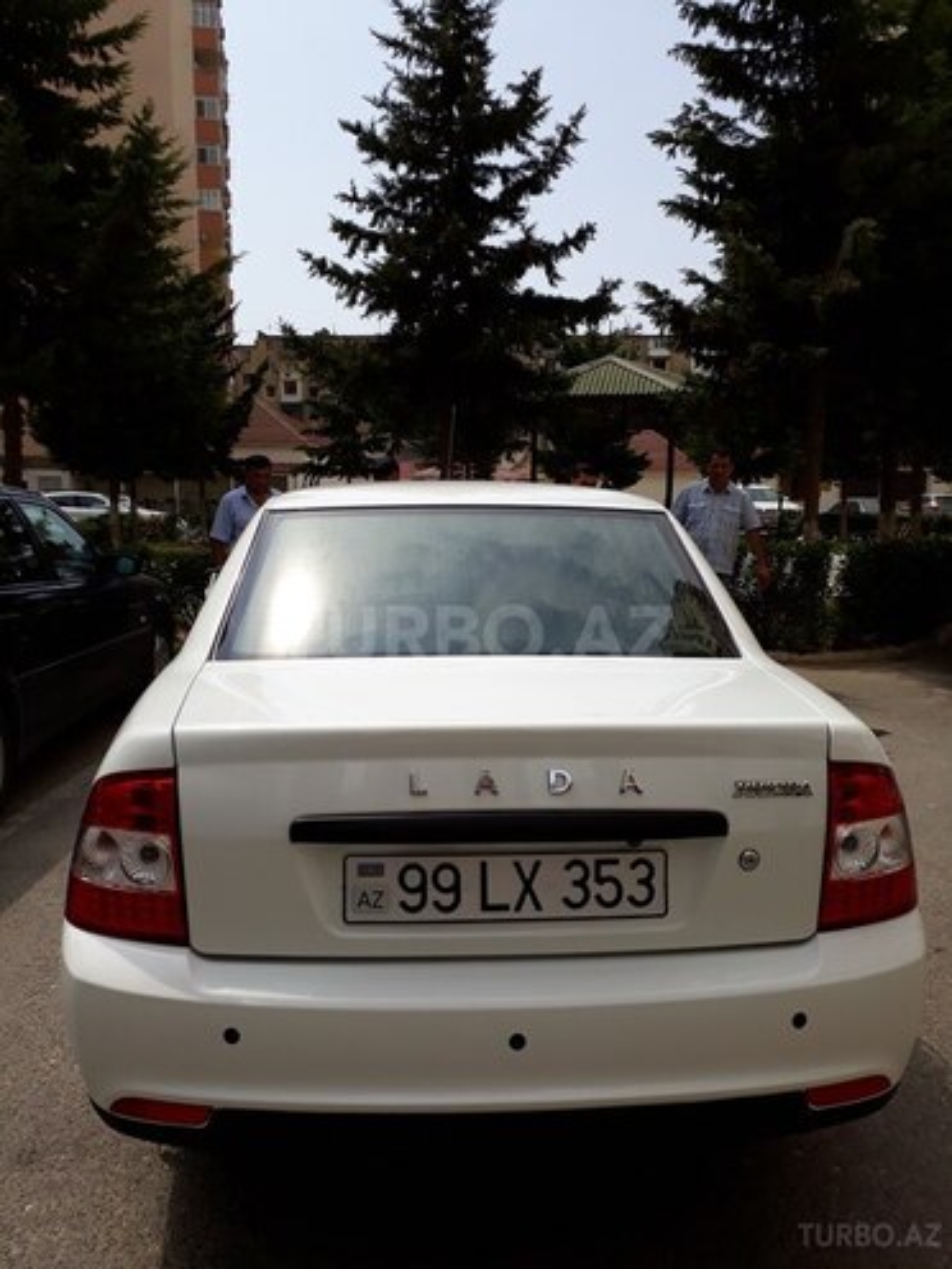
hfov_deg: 51.4
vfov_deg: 65.3
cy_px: 634
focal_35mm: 27
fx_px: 990
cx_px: 476
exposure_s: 1/2028
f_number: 1.9
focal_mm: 3.6
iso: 40
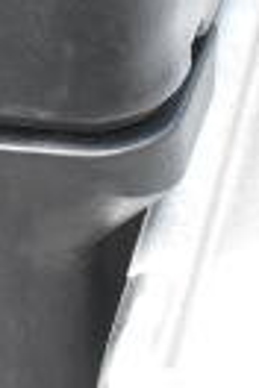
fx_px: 1500
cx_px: -471
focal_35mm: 139
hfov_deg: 8.5
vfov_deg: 14.7
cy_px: 143
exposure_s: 1/4000
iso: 3200
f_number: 3.8
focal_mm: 20
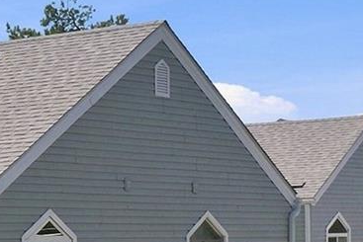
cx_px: -389
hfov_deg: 13.9
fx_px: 1231
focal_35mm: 122
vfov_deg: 10.7
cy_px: 388
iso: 100
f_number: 6.3
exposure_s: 1/640
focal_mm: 10.3
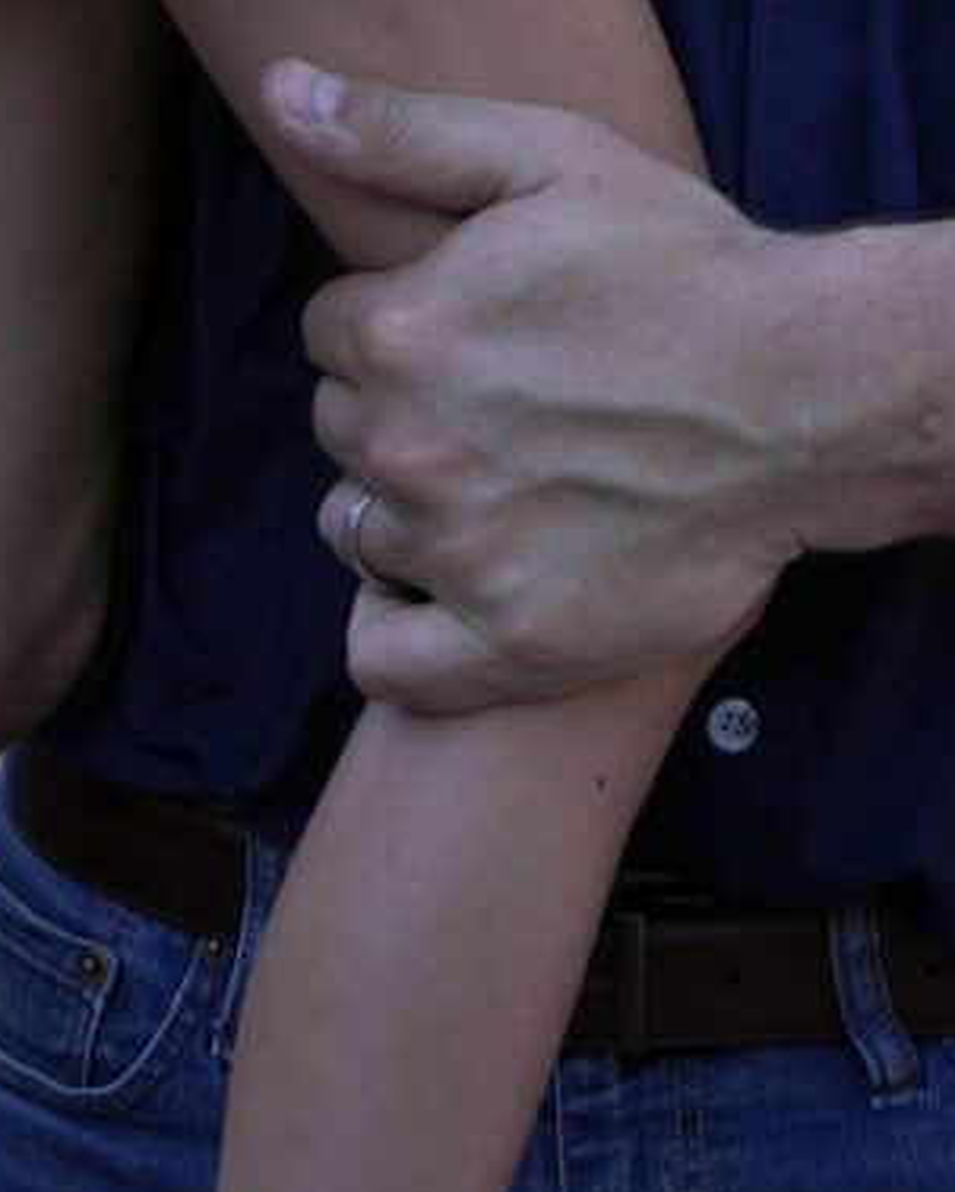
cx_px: 1069
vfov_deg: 12.2
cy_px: -365
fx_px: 5401
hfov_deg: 10.0
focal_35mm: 153
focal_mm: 24
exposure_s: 1/1000
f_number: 2.8
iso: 250
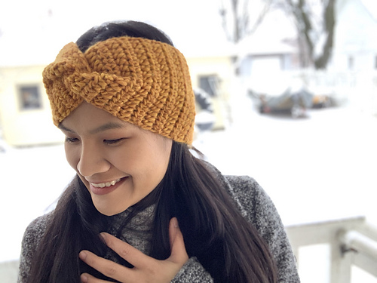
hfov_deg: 56.8
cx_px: 188
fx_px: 349
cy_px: 142
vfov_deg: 44.2
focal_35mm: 32
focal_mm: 2.87
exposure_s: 1/60
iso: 160
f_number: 2.2
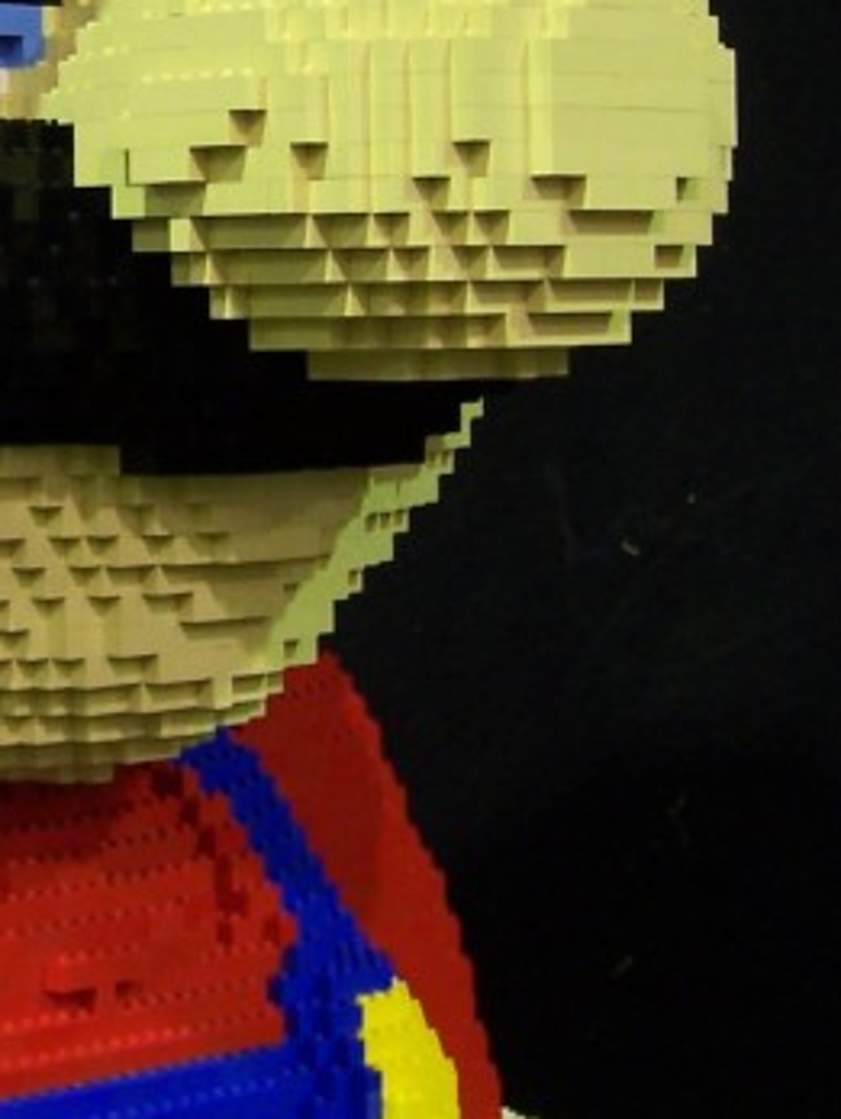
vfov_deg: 17.3
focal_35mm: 112
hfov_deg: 13.0
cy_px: 142
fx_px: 3621
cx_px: -90
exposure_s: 1/2
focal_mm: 6.3
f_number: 2.8
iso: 80
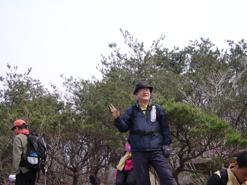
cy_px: 102
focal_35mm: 46
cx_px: 141
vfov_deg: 31.5
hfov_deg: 41.2
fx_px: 328
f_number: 2.8
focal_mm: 5.95
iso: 50
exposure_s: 1/706
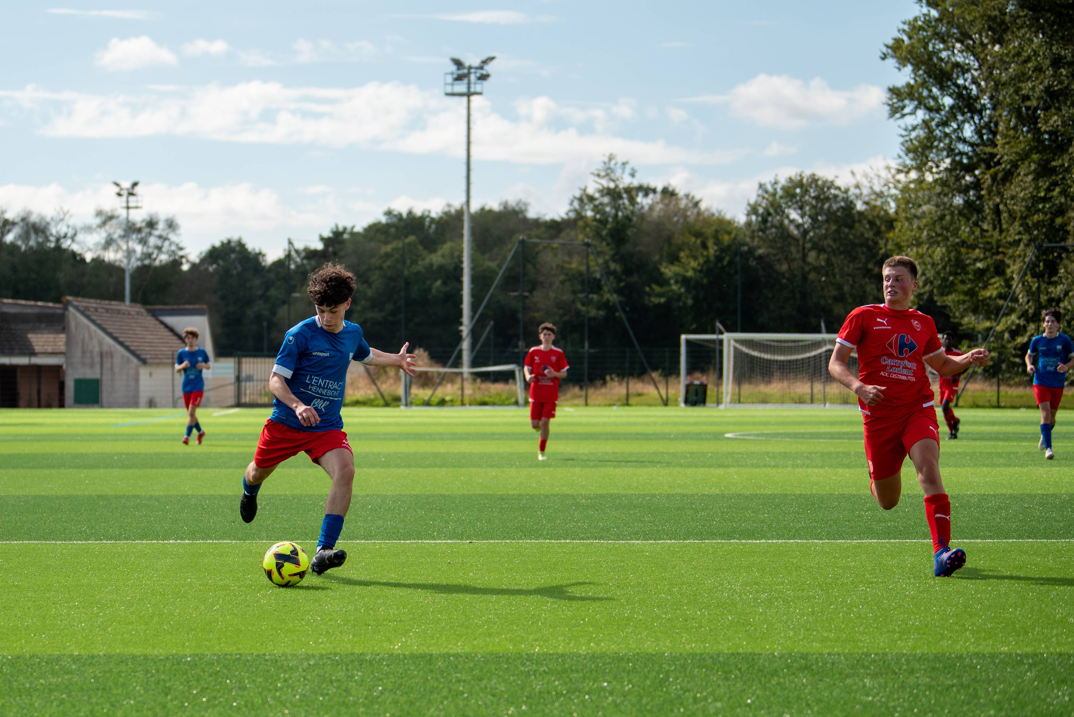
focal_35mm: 104
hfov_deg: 19.5
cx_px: 321
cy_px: 364
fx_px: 3118
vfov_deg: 13.1
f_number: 2.8
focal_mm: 70
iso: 125
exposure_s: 1/4000
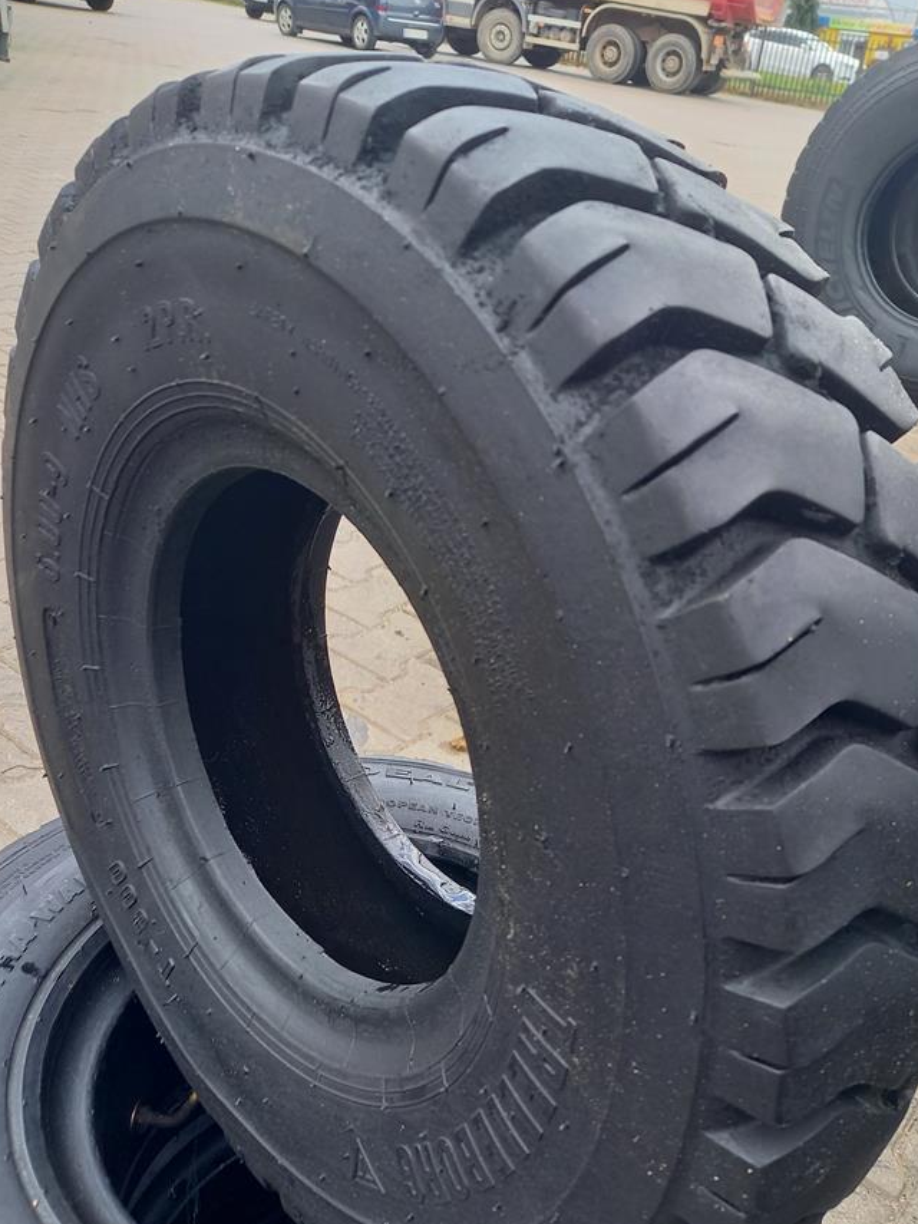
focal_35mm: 30
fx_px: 1061
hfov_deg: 46.7
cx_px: 521
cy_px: 649
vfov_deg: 59.9
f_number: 1.8
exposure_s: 1/100
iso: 64
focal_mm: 4.65
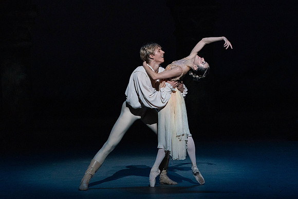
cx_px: 149
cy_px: 88
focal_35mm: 408
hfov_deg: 5.1
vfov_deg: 3.4
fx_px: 3374
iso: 8000
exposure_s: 1/250
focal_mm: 364
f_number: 6.3
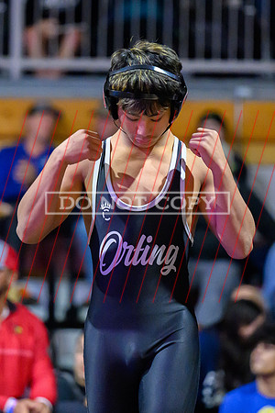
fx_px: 2930
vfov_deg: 8.1
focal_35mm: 256
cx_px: 135
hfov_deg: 5.4
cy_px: 174
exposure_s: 1/400
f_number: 2.8
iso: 10000
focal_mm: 145
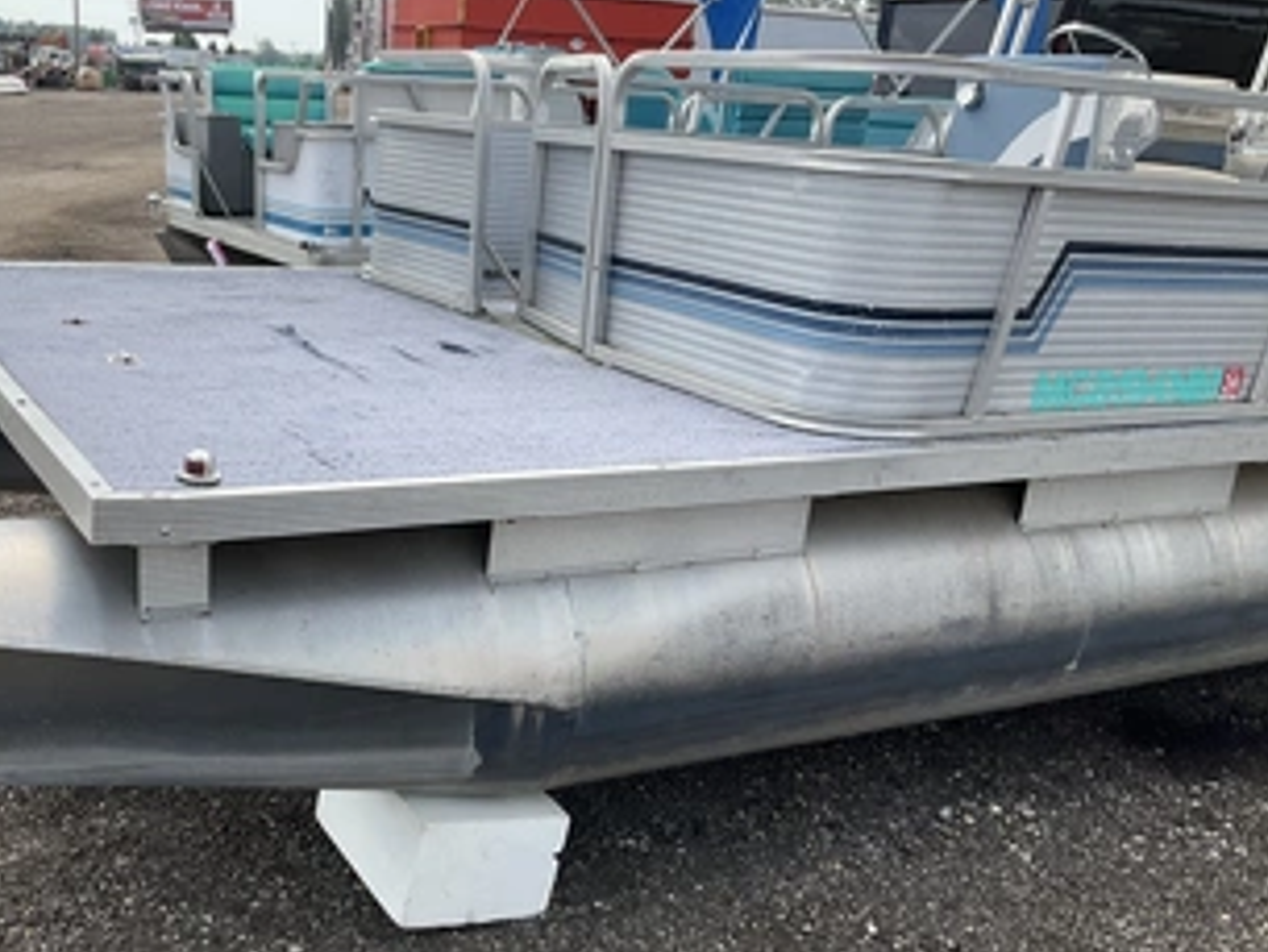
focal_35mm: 38
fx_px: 1393
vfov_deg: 37.7
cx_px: 474
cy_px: 528
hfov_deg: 48.5
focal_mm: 3
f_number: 1.8
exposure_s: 1/1035
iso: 25
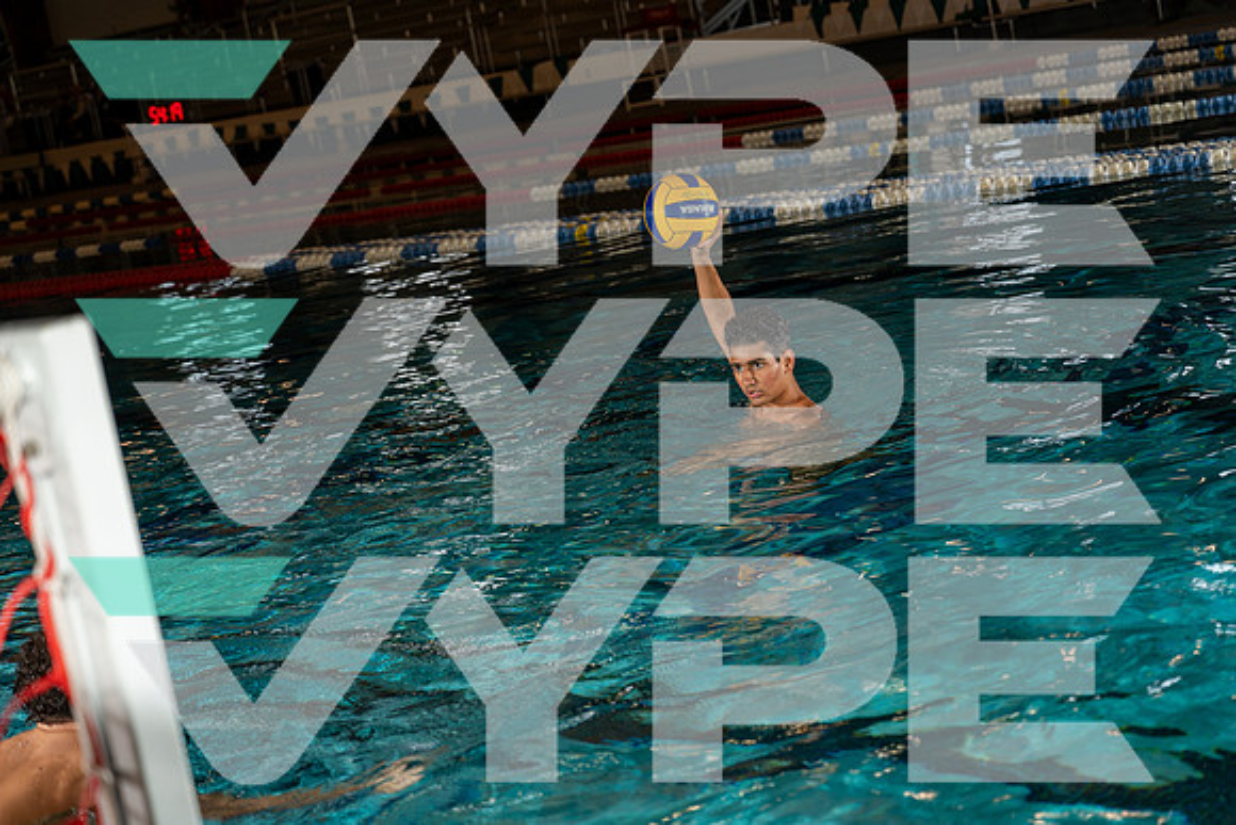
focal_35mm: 70
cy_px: 412
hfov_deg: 28.8
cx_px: 618
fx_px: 2404
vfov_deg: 19.5
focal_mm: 70
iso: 100
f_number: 4
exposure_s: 1/250
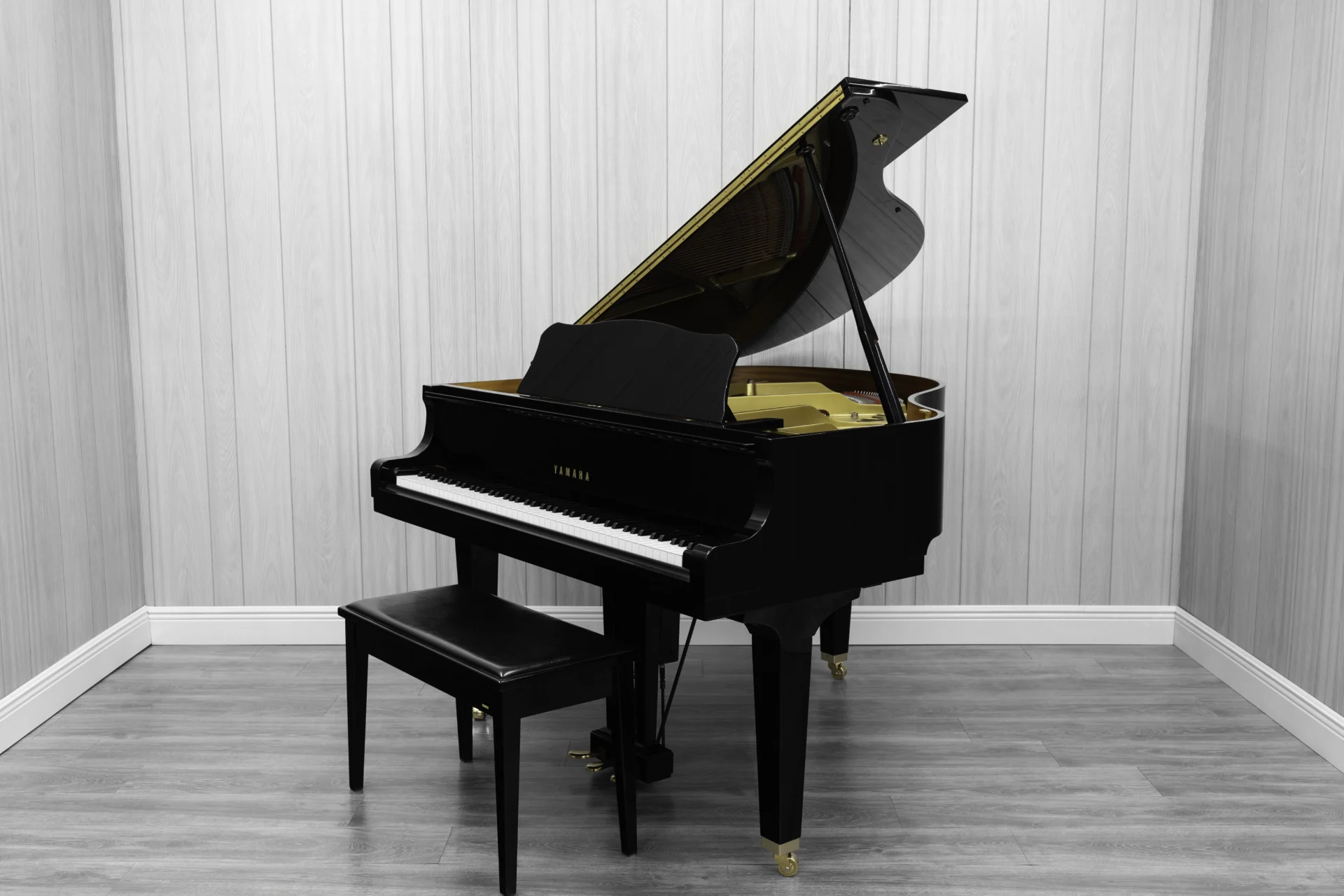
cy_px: 448
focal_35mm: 35
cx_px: 672
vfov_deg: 37.9
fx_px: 1307
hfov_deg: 54.4
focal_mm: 35
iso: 100
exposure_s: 1/5
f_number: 6.3
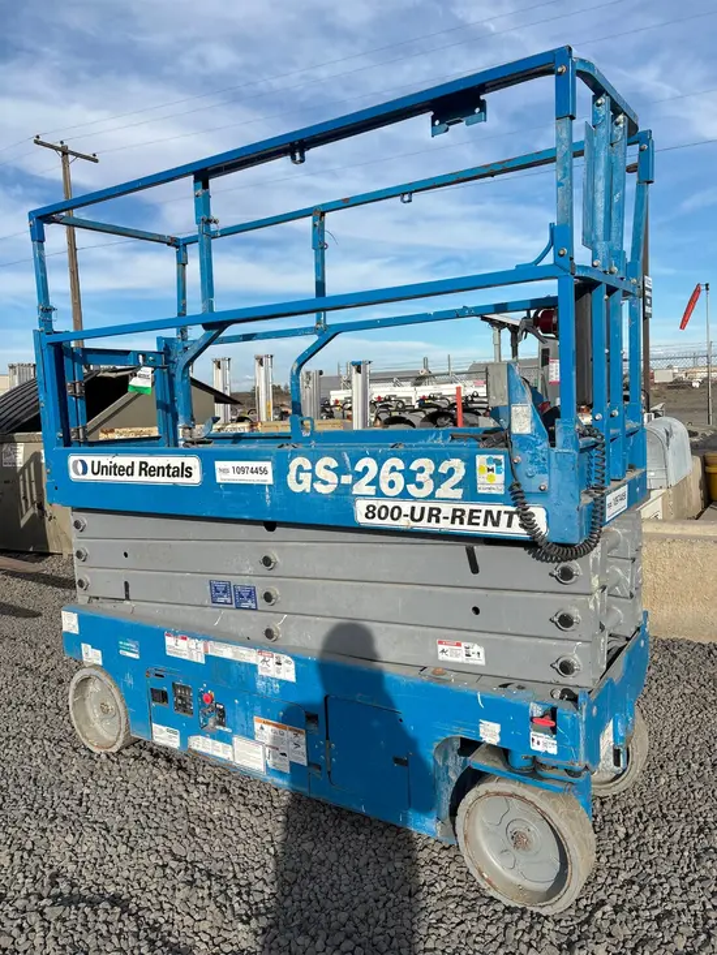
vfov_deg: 67.3
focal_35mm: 26
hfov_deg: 53.1
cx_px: 358
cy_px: 478
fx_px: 718
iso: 50
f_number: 1.6
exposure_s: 1/4082
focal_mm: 5.96
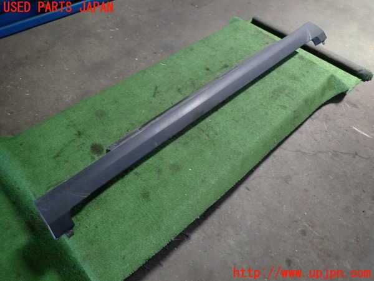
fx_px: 270
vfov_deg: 54.9
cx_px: 187
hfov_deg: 69.4
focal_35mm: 25
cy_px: 140
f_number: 2
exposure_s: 1/50
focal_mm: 4.5
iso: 200
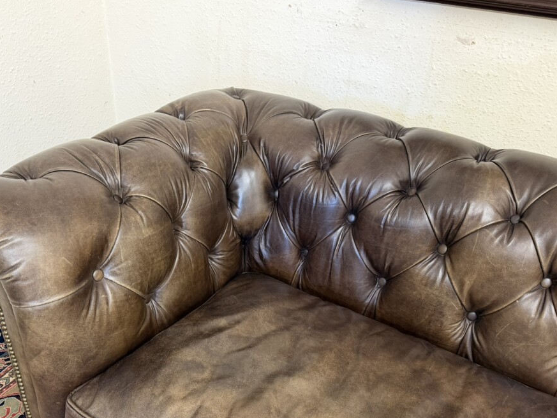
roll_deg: -2.7
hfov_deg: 55.2
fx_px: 531
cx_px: 247
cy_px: 281
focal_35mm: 33
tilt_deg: -37.4
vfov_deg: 42.3
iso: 320
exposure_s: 1/50
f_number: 1.78
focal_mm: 6.76
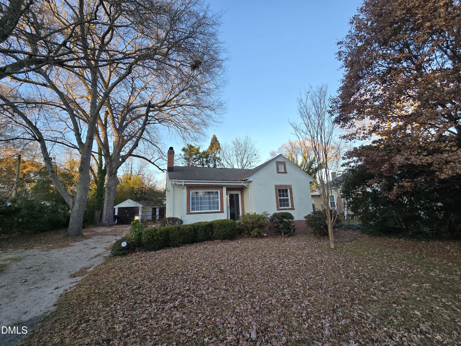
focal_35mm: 13
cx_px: 230
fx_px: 173
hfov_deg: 106.2
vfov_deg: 89.9
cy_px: 173
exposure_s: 1/190
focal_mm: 2.2
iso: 50
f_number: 2.2
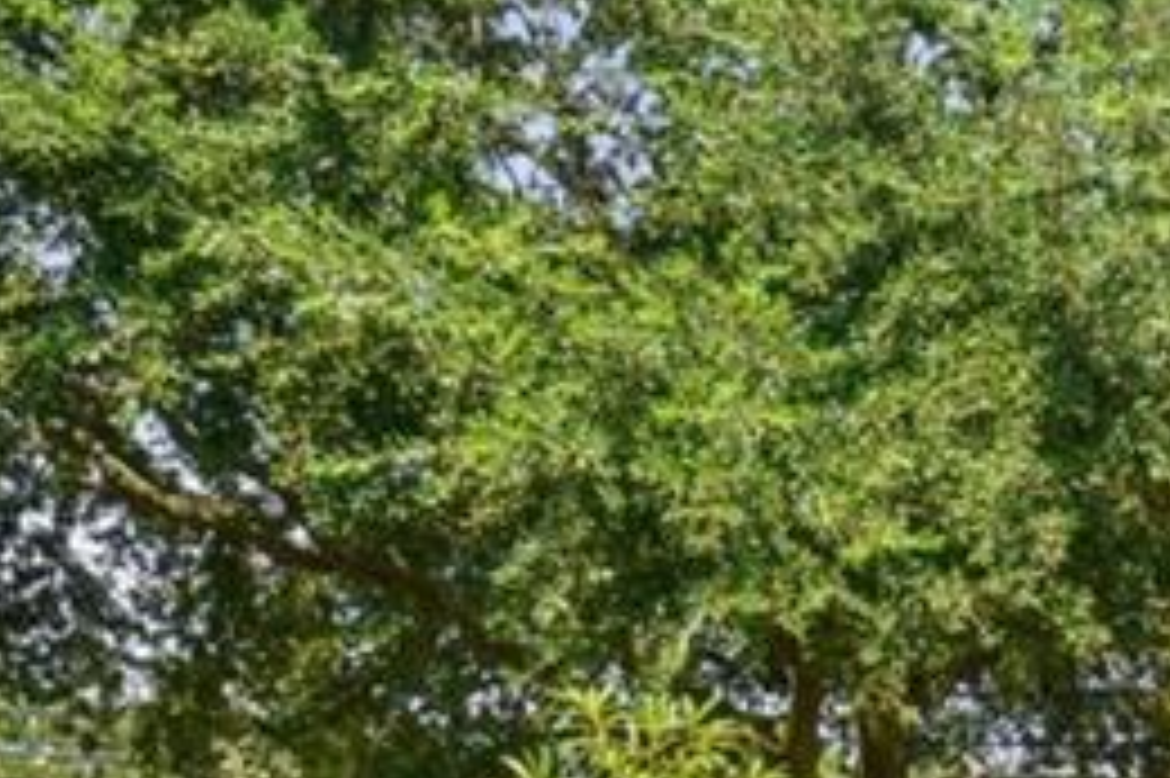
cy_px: 1163
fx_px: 2176
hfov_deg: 26.0
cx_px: 1494
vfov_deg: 18.1
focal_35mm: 67
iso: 400
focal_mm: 17
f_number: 14
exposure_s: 1/200
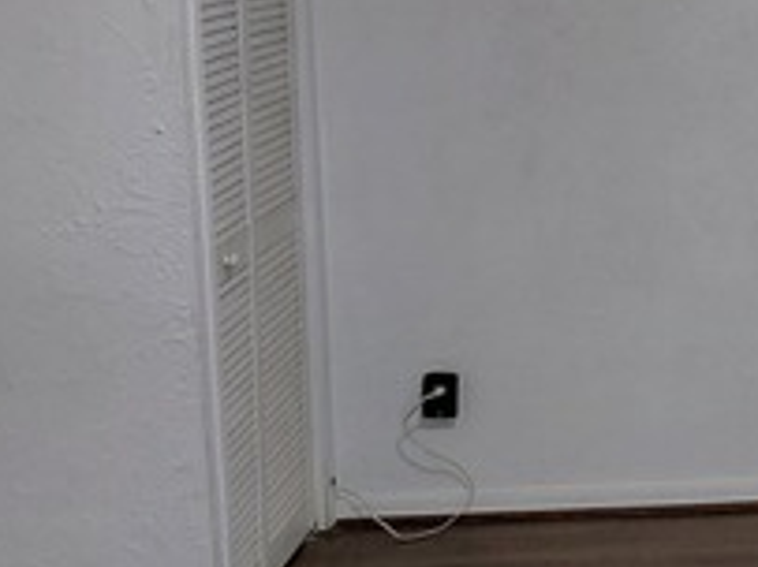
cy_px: 198
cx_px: 984
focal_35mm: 82
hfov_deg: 21.6
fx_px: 1795
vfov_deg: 17.9
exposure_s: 1/60
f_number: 1.8
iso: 200
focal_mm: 4.69
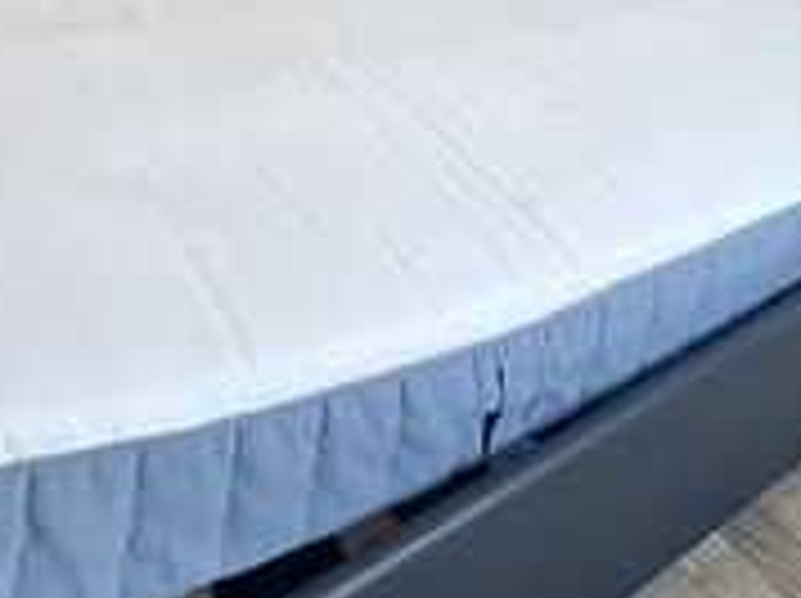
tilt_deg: -5.8
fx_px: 971
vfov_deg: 26.4
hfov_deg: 44.8
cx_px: 448
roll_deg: -4.3
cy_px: -265
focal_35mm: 42
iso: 50
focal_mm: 2.22
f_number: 2.2
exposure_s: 1/99
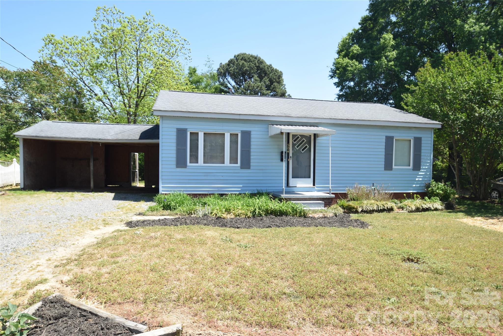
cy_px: 168
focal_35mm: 22
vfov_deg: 56.2
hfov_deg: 77.3
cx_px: 252
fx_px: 315
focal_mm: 15
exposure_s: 1/200
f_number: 7.1
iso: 100
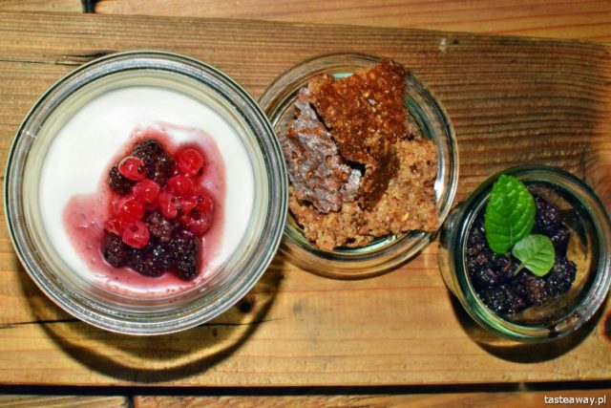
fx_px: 891
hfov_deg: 37.8
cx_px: 306
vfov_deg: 25.8
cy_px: 204
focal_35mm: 52
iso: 10000
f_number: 22
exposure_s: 1/125
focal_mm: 35
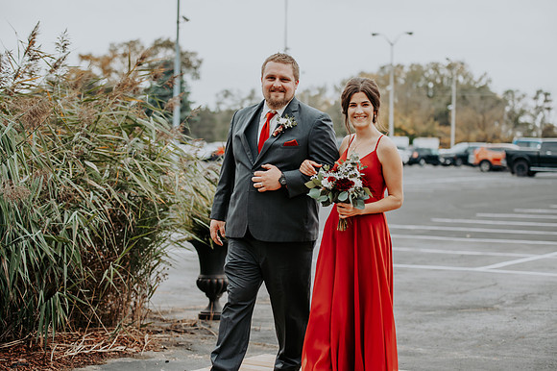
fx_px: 1206
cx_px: 278
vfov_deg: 17.5
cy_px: 186
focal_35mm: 78
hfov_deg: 26.0
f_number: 2.8
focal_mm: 78
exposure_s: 1/1000
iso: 400
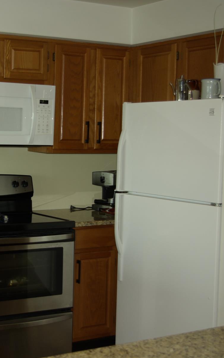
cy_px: 179
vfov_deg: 31.5
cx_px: 14
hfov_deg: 19.6
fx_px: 635
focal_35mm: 65
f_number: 4
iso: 100
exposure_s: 1/125
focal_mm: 28
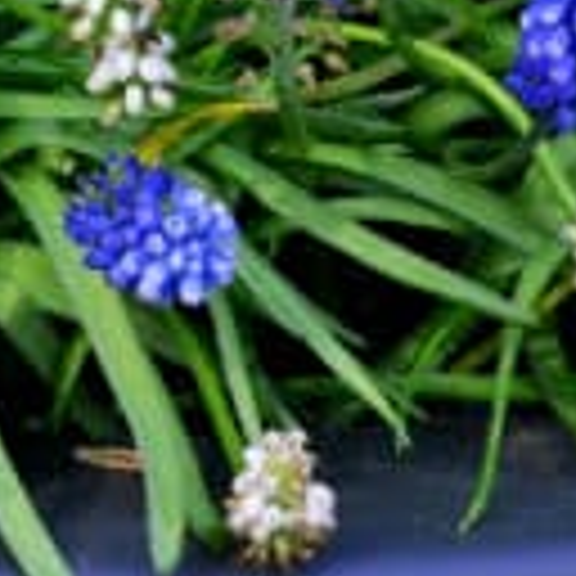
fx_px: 6137
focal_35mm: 326
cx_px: -198
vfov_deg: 5.2
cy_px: -907
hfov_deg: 5.3
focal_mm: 32
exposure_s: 1/125
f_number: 5.6
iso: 180
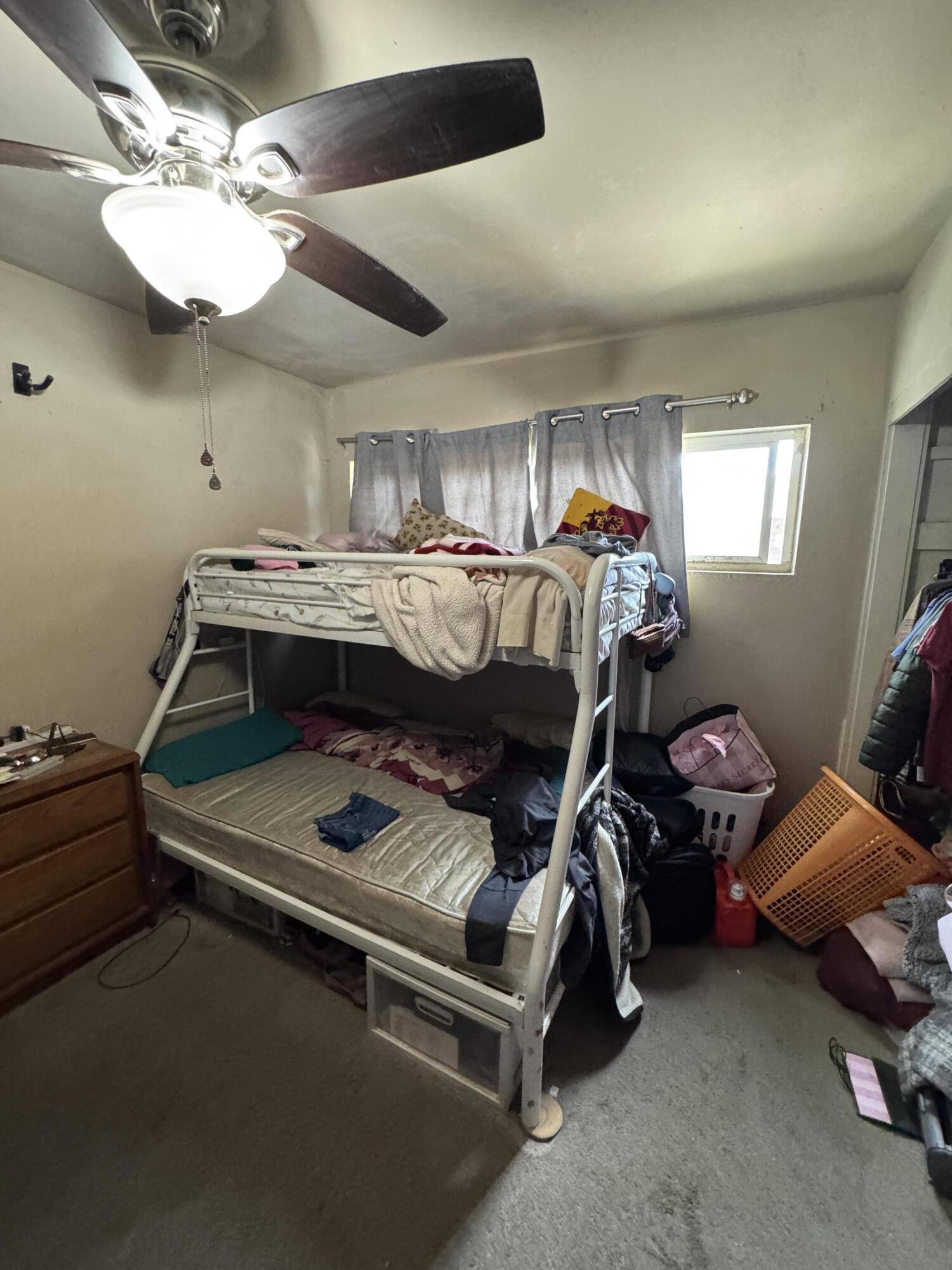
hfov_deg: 85.7
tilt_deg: -8.2
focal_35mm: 14
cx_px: 476
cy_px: 635
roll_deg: +1.5
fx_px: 513
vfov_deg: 102.1
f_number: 2.2
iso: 800
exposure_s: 1/60
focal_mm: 2.22
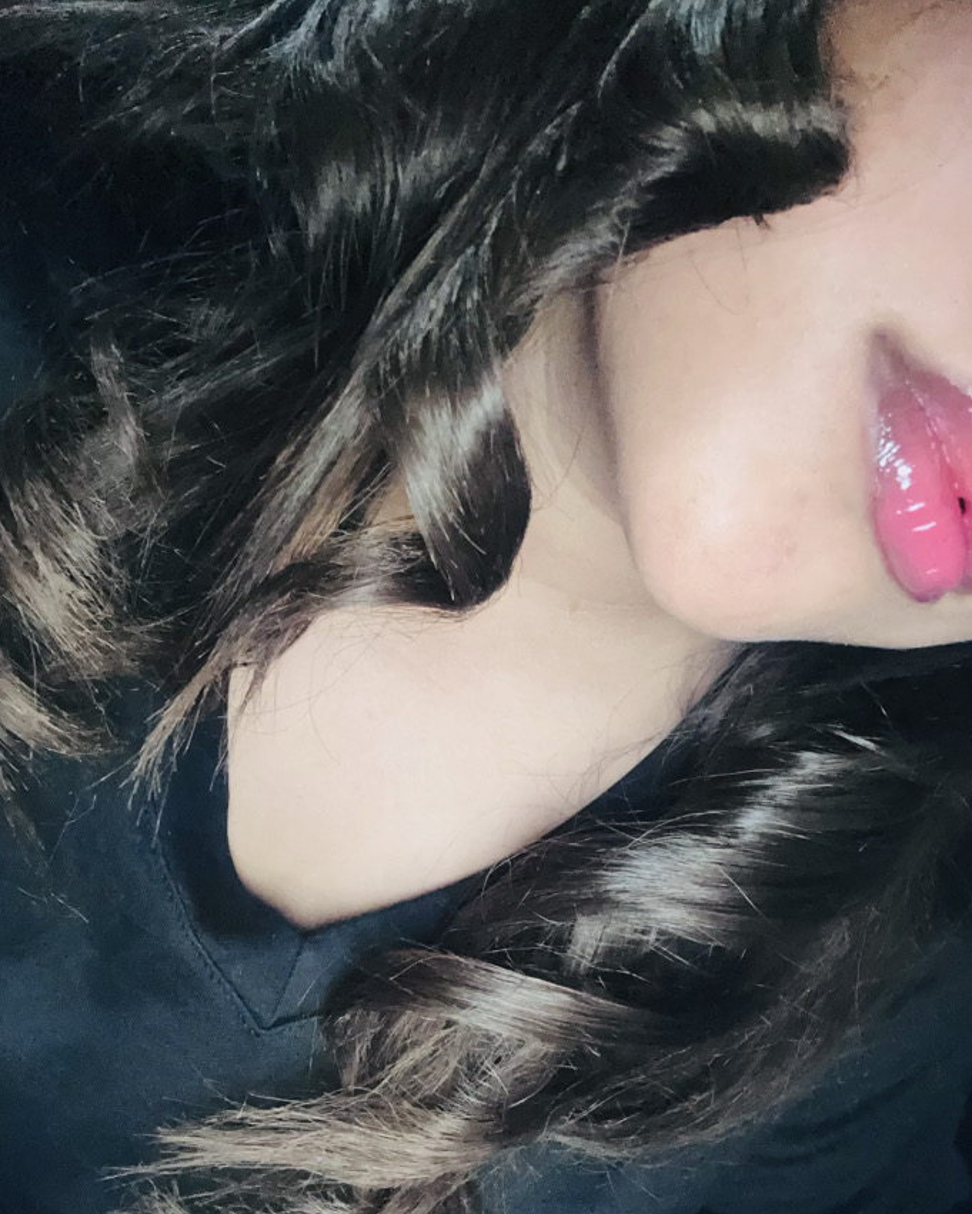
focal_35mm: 27
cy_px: 682
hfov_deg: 53.2
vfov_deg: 63.8
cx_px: 491
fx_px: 971
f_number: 1.9
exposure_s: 1/22
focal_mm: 2.69
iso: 640
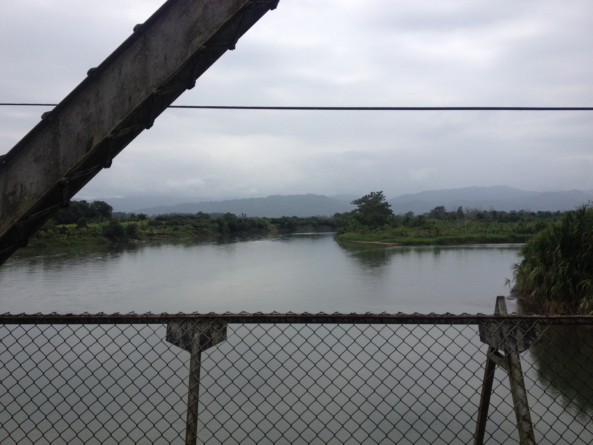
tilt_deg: -2.7
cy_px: 222
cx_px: 296
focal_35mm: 35
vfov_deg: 40.7
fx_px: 600
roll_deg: +0.0
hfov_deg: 52.6
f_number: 2.4
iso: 50
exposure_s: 1/2632
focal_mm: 4.28
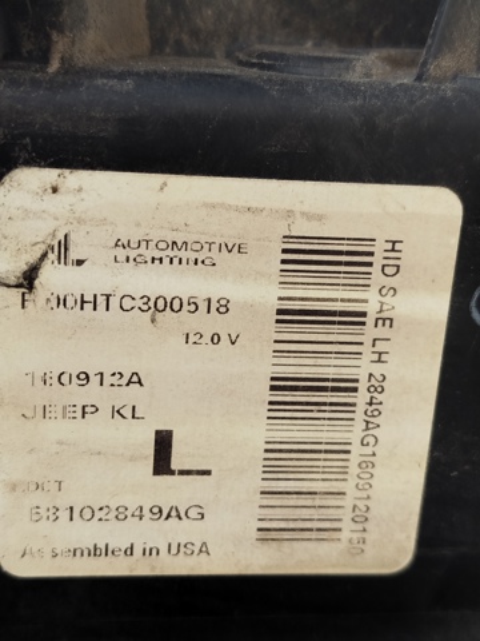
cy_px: 320
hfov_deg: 30.3
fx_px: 887
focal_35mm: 48
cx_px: 240
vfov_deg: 39.7
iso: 100
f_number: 1.7
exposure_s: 1/50
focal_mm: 5.31
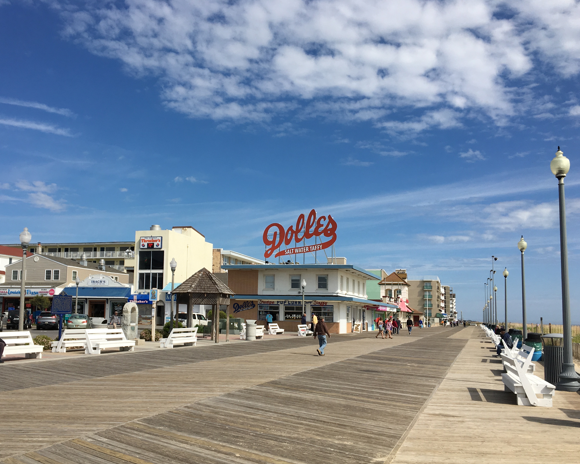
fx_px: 601
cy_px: 262
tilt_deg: +4.5
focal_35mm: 35
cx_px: 240
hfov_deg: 51.3
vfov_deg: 42.1
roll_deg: -1.5
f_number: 2.2
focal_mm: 4.15
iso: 25
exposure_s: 1/2849
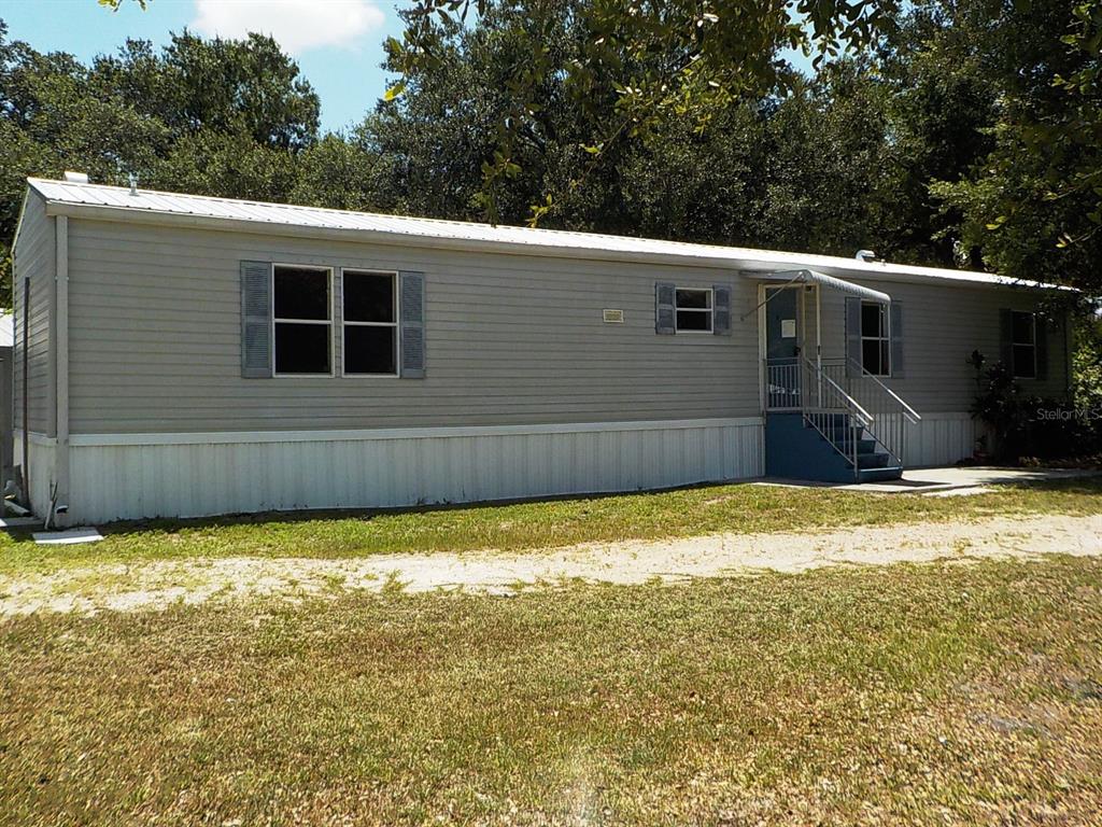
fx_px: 955
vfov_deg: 46.8
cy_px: 414
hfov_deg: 60.0
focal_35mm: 30
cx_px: 551
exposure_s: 1/1250
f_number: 3.3
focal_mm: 4.1
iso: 125
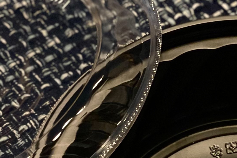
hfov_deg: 10.3
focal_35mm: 199
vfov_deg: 6.9
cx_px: 224
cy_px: 109
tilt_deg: -53.7
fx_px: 1310
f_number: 2
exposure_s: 1/30
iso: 400
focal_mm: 6
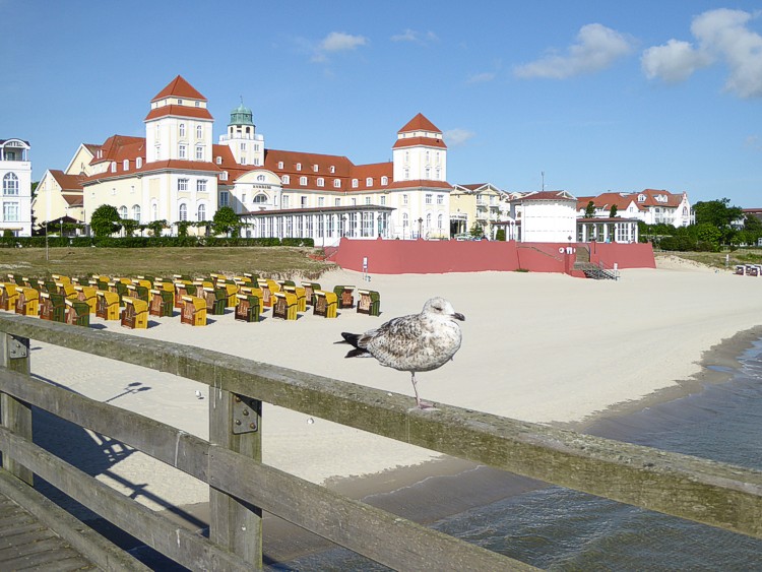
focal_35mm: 49
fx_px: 1079
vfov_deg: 29.7
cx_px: 381
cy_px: 286
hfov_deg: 38.9
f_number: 4
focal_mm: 8.4
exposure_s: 1/1000
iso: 100
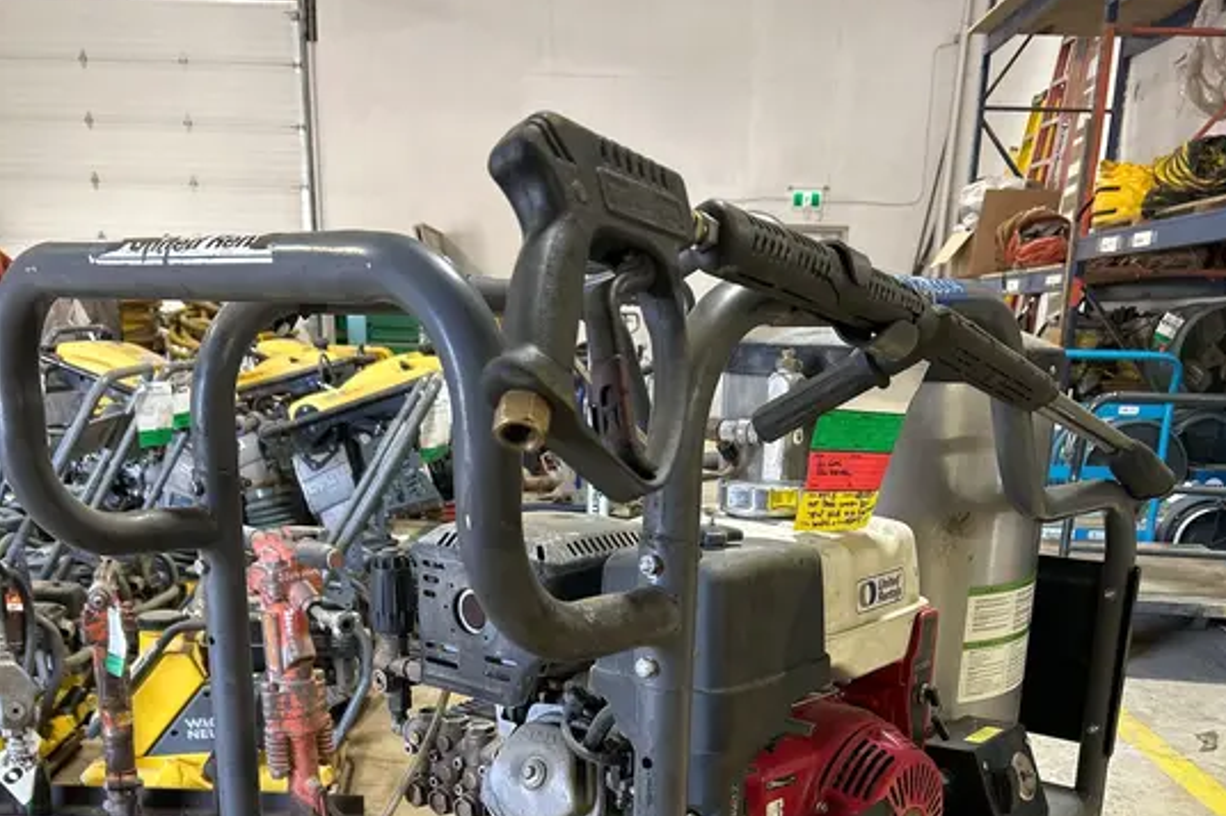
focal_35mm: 37
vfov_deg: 33.8
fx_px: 1260
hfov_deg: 51.9
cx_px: 627
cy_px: 746
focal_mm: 5.7
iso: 160
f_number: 1.5
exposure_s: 1/60
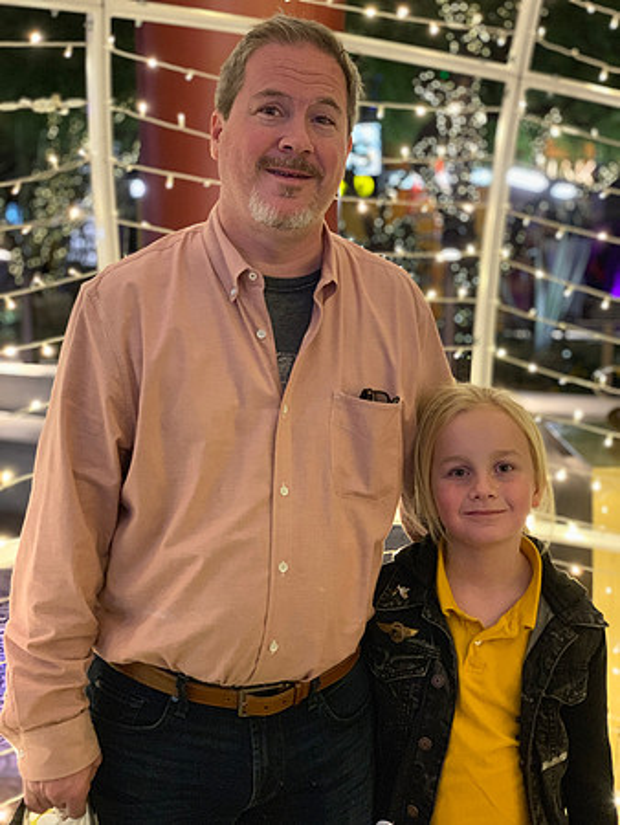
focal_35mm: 52
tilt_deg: -6.1
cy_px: 412
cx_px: 310
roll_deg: -1.3
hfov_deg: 28.1
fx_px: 1241
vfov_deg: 36.8
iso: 500
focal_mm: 6
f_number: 2.4
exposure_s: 1/30
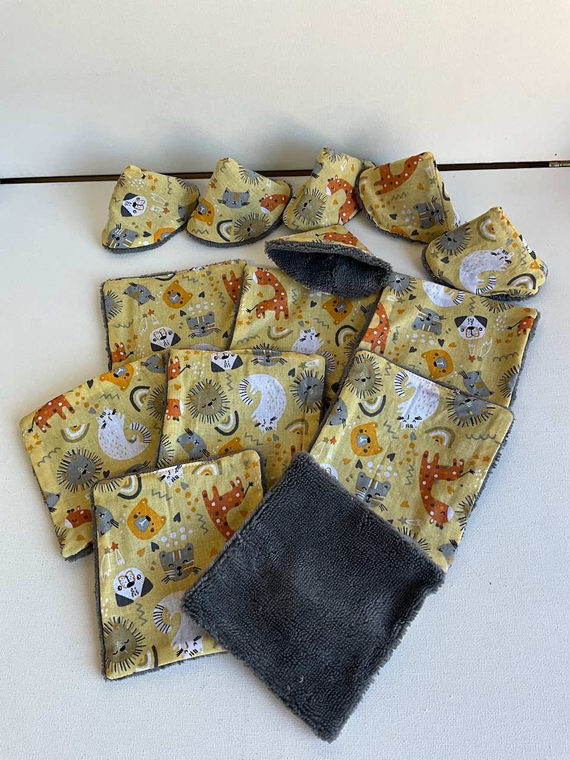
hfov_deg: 48.2
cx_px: 285
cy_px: 380
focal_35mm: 29
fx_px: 637
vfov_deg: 61.7
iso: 25
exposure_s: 1/100
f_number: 1.8
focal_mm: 3
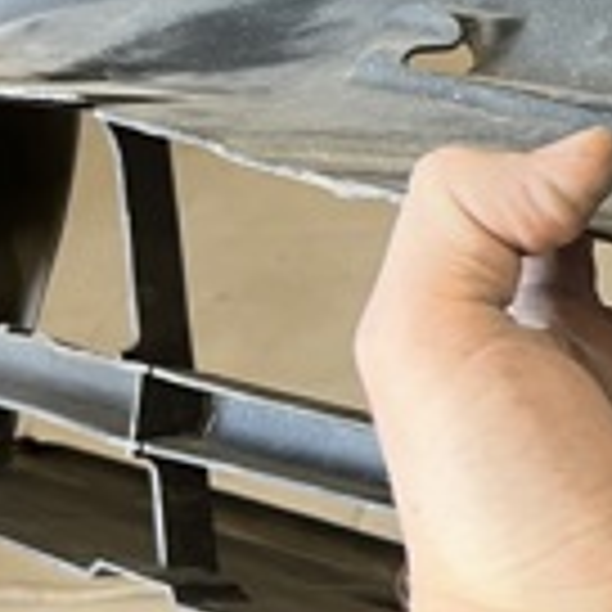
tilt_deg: -29.8
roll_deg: +1.9
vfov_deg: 16.1
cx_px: 1134
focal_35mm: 108
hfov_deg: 14.1
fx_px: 2160
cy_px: 326
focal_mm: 5.7
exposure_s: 1/50
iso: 80
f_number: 1.5
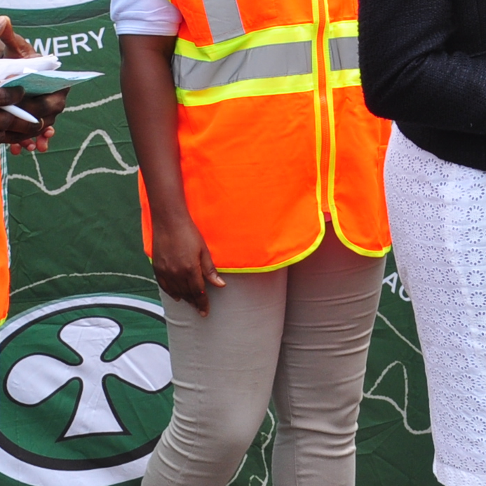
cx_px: 638
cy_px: -133
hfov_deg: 9.1
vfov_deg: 9.1
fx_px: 3002
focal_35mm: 189
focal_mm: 32
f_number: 9
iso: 200
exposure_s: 1/125
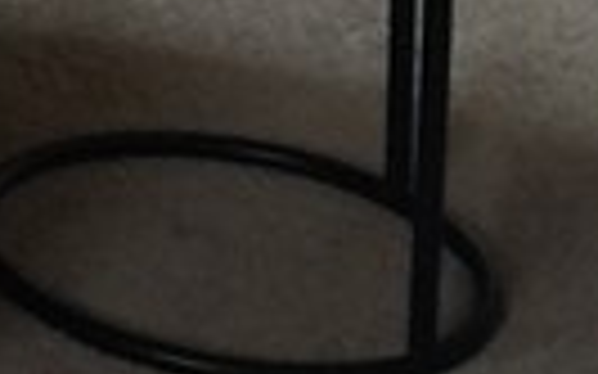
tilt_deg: -7.6
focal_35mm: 236
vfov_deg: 4.9
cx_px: -1349
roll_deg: +2.5
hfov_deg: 7.5
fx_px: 3845
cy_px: -1244
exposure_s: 1/40
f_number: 2.2
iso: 40
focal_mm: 4.15
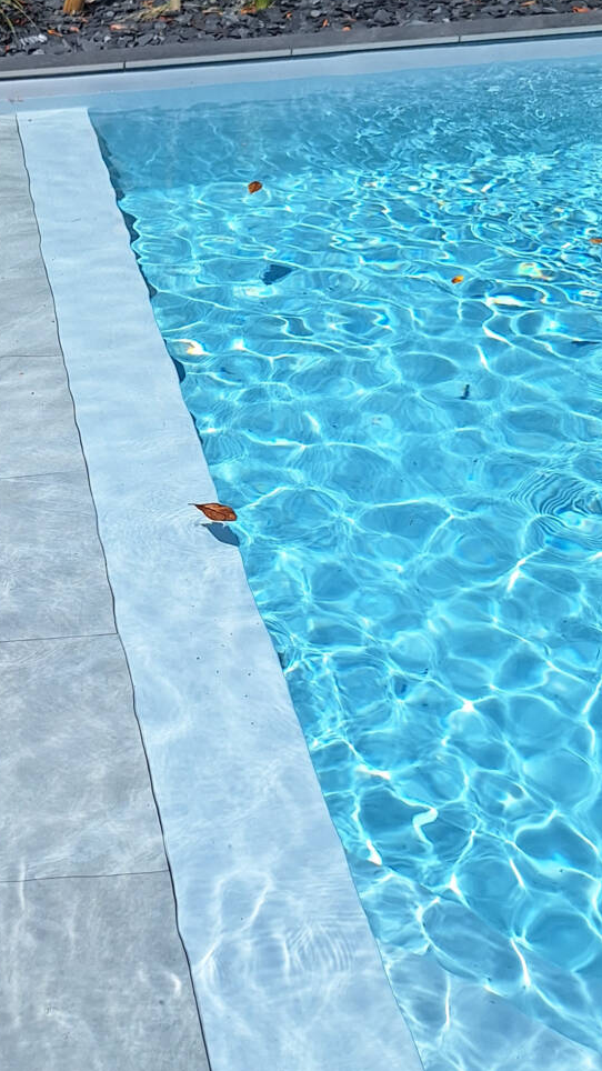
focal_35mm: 52
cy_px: 499
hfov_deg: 22.2
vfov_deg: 39.8
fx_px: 1476
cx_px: 8
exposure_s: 1/3559
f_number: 1.8
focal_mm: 5.54
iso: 40
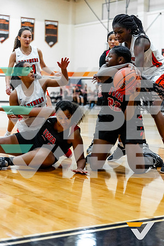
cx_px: 82
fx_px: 478
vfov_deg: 28.8
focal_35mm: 70
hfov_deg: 19.5
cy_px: 123
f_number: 2.8
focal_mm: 70
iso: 2000
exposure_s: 1/1250
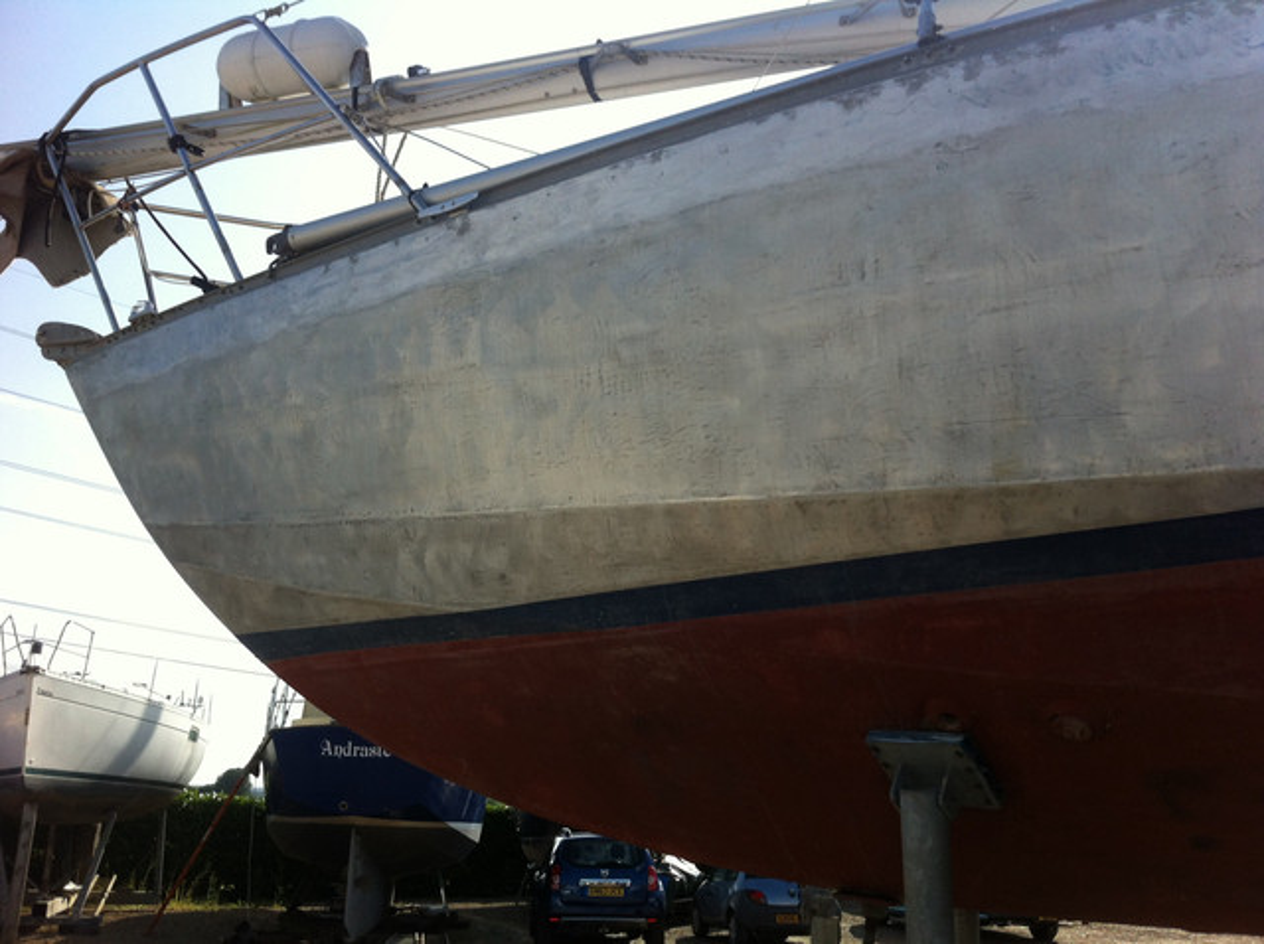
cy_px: 472
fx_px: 1276
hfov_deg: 52.7
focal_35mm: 35
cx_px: 632
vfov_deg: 40.6
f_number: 2.8
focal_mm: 3.85
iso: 80
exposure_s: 1/973
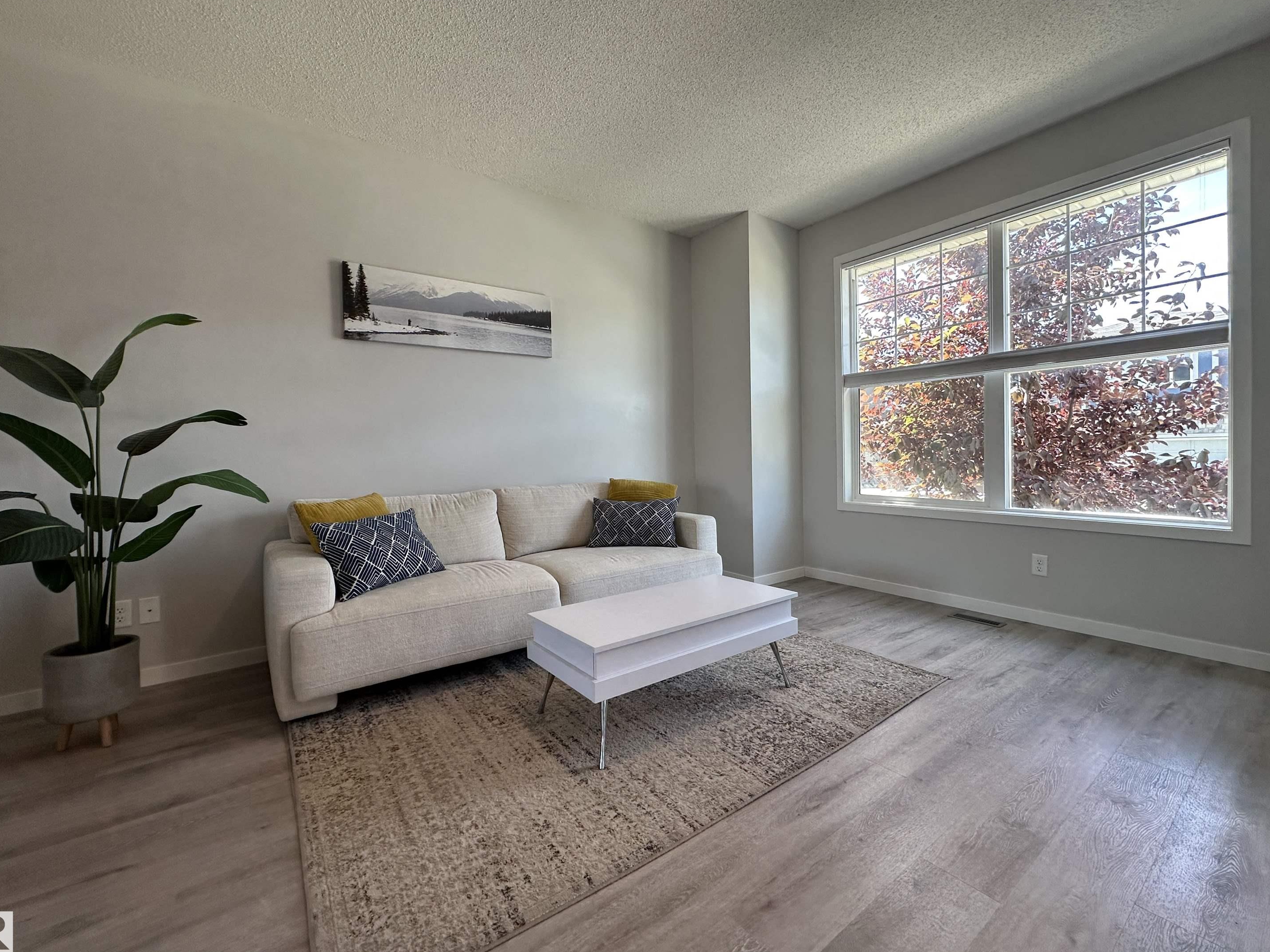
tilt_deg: -1.3
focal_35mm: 15
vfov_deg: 81.7
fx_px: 550
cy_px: 461
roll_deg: +0.9
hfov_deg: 98.2
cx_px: 649
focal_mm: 2.22
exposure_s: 1/120
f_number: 2.2
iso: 125
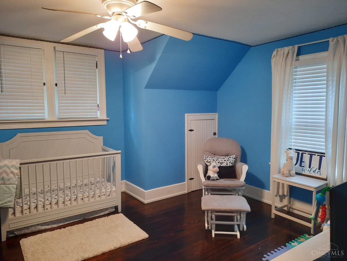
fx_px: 251
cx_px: 174
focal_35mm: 25
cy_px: 130
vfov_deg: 54.9
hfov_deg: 69.4
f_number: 2
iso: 250
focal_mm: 4.6
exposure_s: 1/30
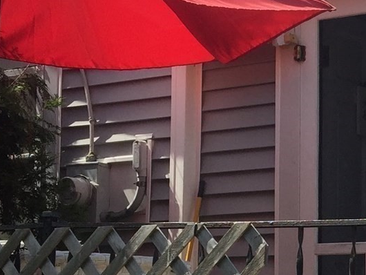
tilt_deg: +4.3
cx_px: 411
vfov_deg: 13.1
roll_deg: -0.1
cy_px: 243
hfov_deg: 17.0
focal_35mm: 112
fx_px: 1185
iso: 32
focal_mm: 4.15
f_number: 2.2
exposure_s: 1/1464
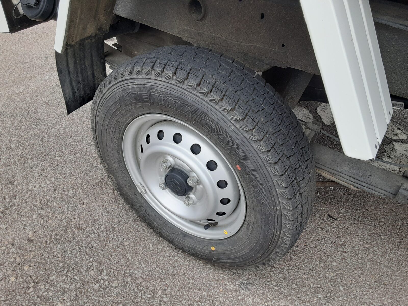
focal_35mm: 27
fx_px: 318
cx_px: 204
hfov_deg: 65.3
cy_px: 153
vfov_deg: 51.4
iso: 40
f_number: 1.9
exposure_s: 1/189
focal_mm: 2.91
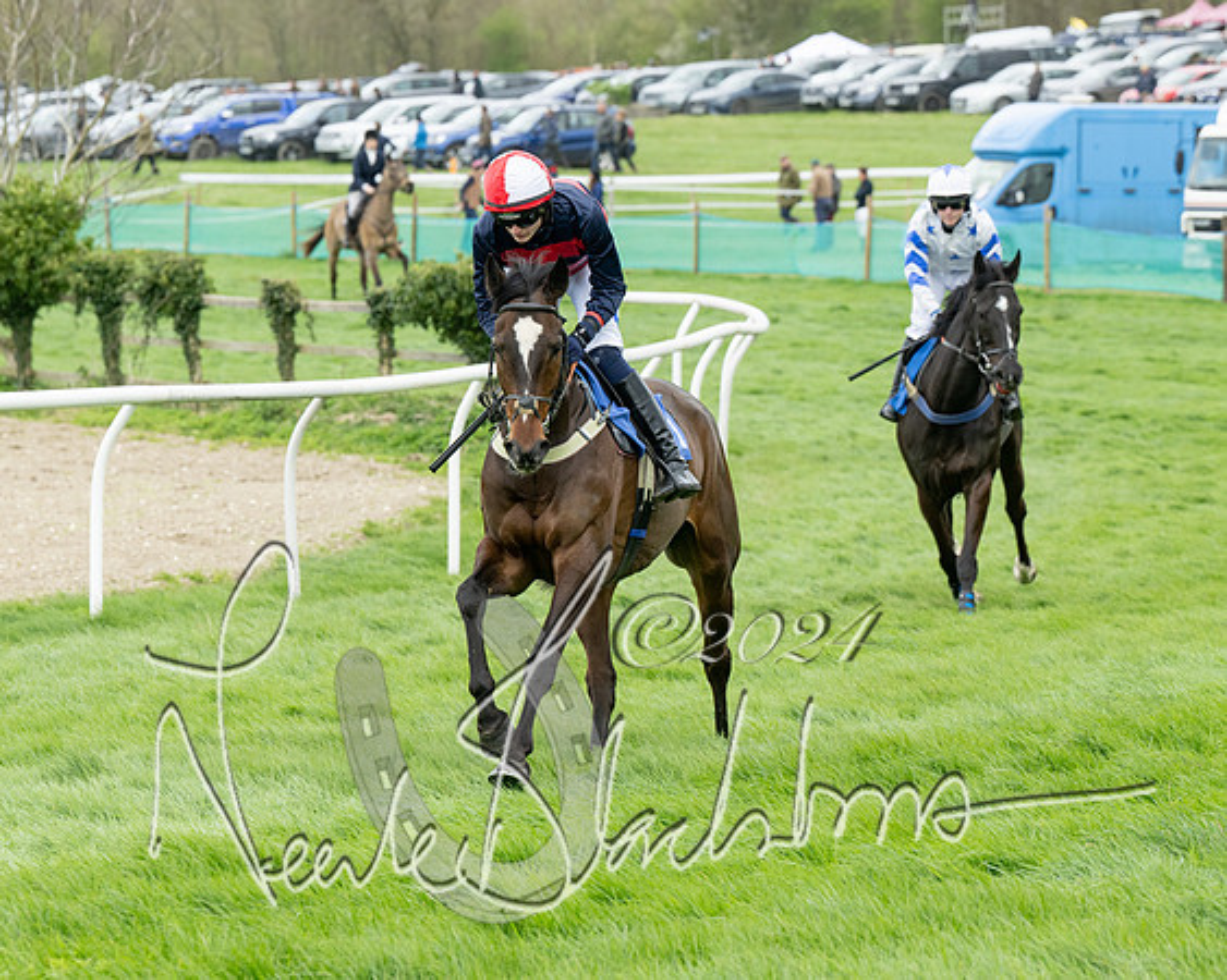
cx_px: 426
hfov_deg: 10.1
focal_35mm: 191
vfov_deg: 8.1
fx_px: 6929
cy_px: 461
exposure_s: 1/1000
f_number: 5
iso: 400
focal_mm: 130
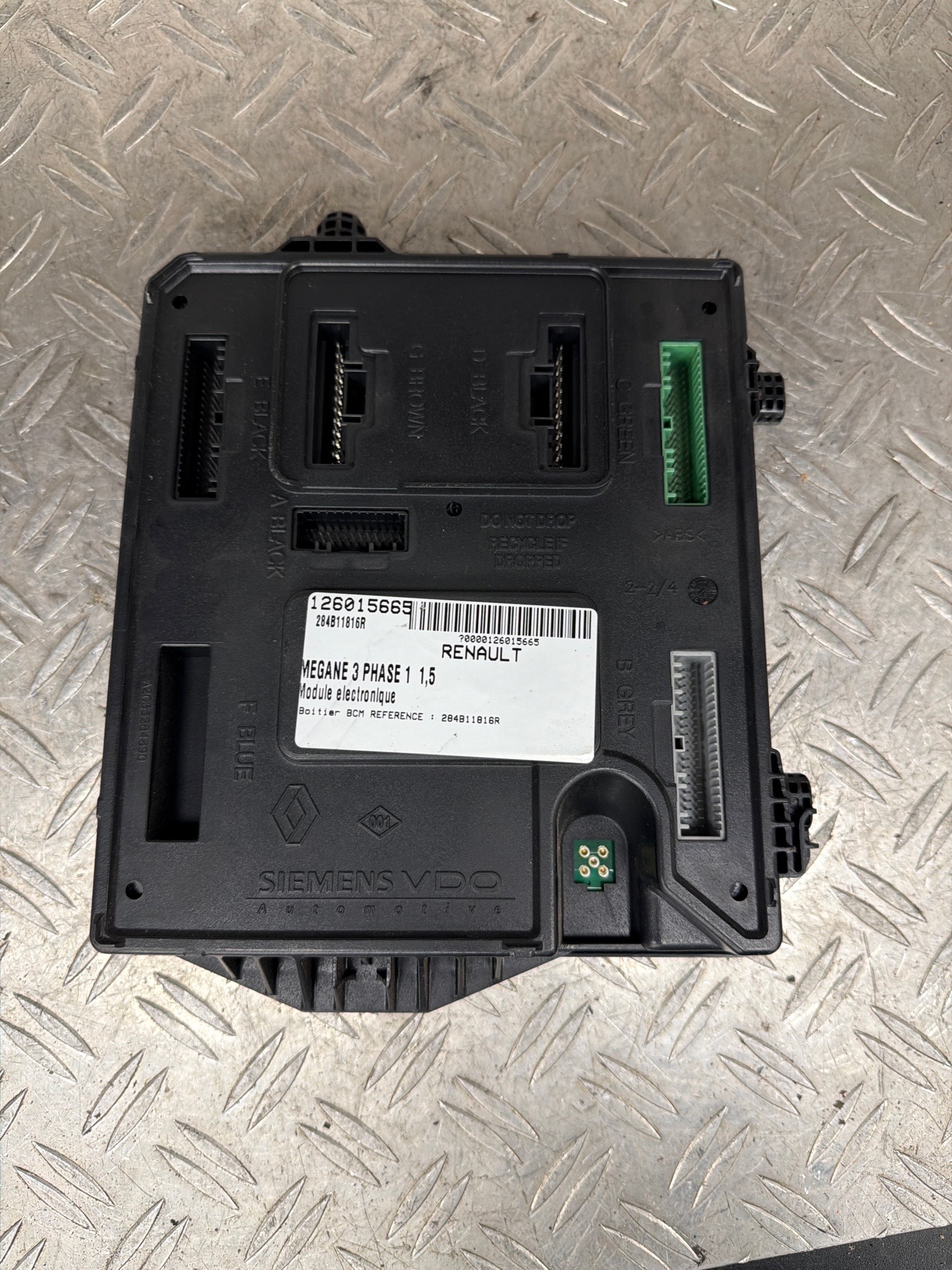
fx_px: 880
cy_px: 635
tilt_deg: -85.3
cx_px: 476
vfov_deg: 71.6
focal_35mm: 24
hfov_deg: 56.8
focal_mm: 6.76
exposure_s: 1/50
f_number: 1.78
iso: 125
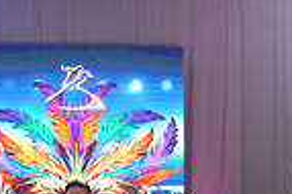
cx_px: 169
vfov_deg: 9.3
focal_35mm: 138
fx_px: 1118
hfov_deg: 14.9
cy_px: 389
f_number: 4
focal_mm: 34
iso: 2500
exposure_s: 1/500
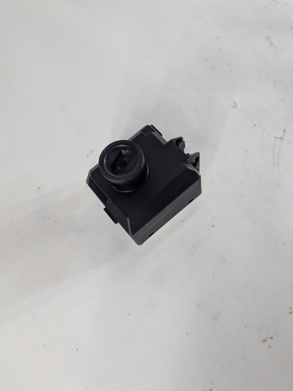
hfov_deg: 56.8
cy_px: 196
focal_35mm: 24
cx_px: 146
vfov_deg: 71.6
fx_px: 271
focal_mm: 4.53
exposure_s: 1/265
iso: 44
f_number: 1.7
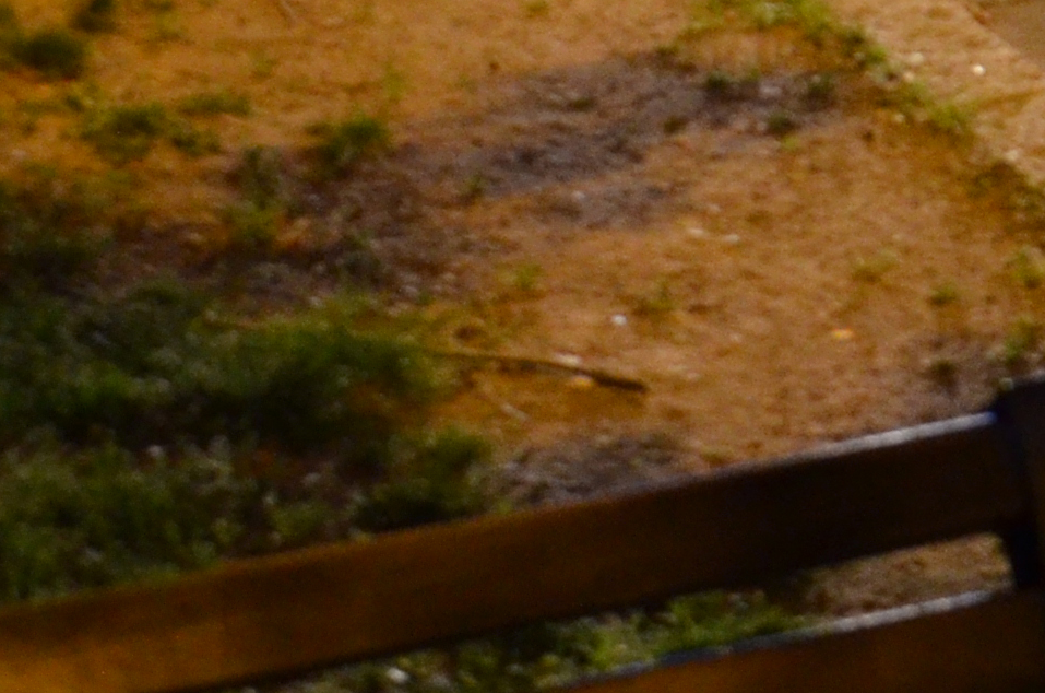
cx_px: 1814
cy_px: -630
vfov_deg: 9.3
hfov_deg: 13.4
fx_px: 4027
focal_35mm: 139
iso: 1600
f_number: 3.5
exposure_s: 1/25
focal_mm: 18
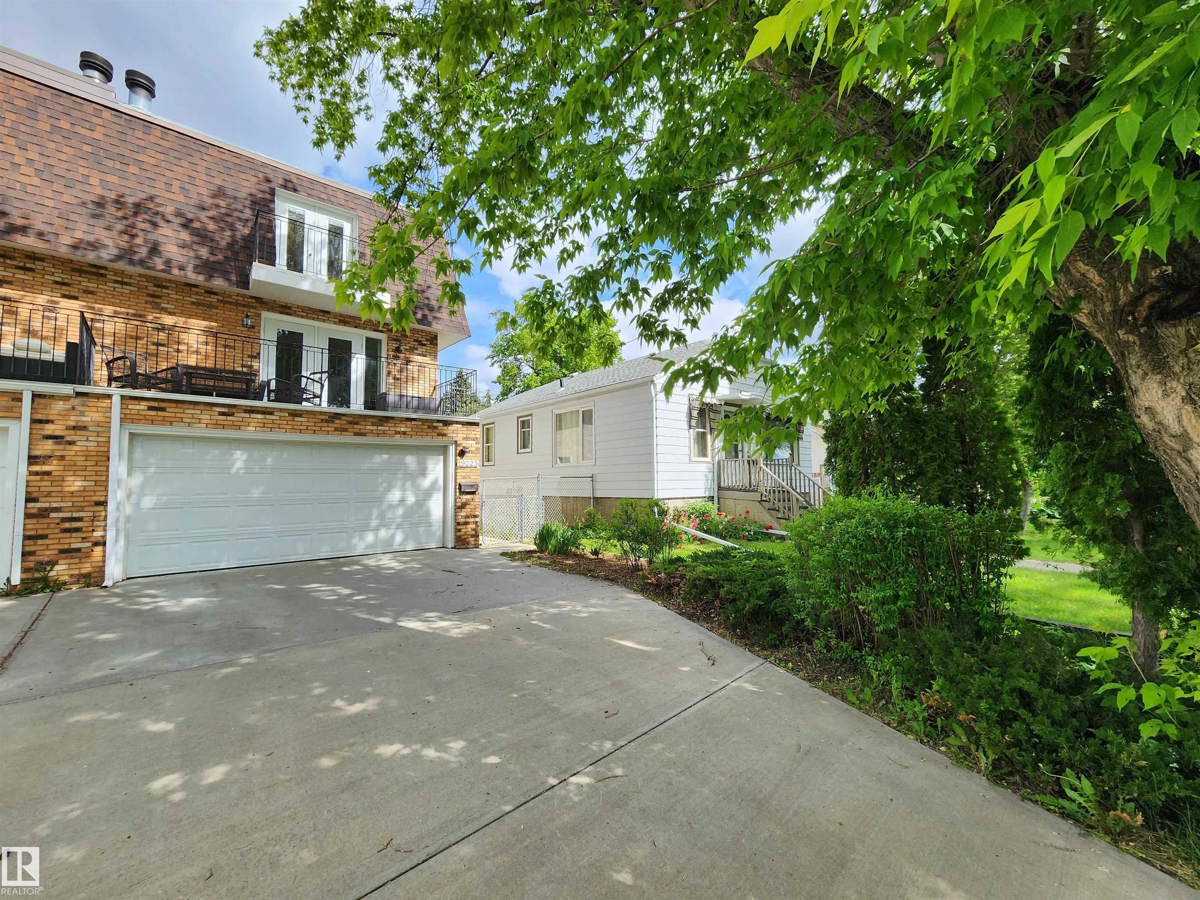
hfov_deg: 106.2
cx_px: 600
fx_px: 451
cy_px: 450
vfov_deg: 89.9
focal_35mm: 13
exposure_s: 1/864
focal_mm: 2.2
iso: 50
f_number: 2.2
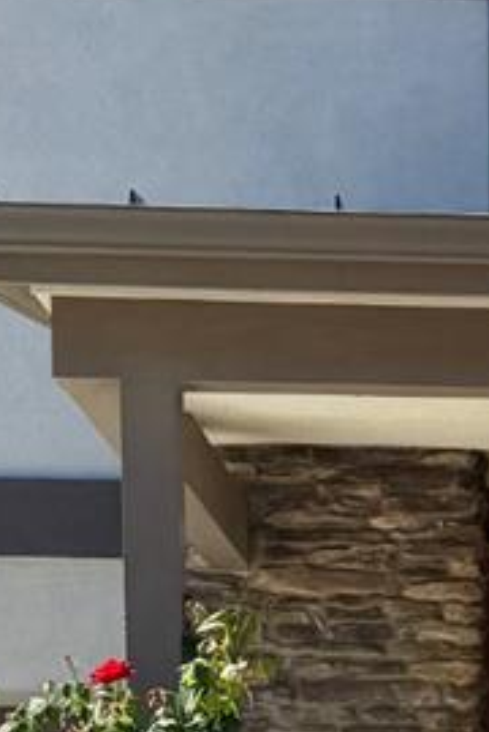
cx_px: 754
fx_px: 2825
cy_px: 1041
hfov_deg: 9.6
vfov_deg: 14.0
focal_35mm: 139
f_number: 1.78
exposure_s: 1/6173
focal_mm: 6.76
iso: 80
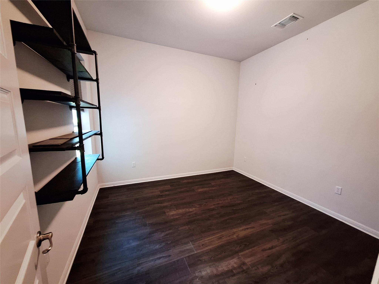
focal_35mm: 13
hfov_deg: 106.2
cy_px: 142
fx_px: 142
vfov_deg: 89.9
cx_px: 190
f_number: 2.2
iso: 500
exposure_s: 1/24
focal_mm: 1.74
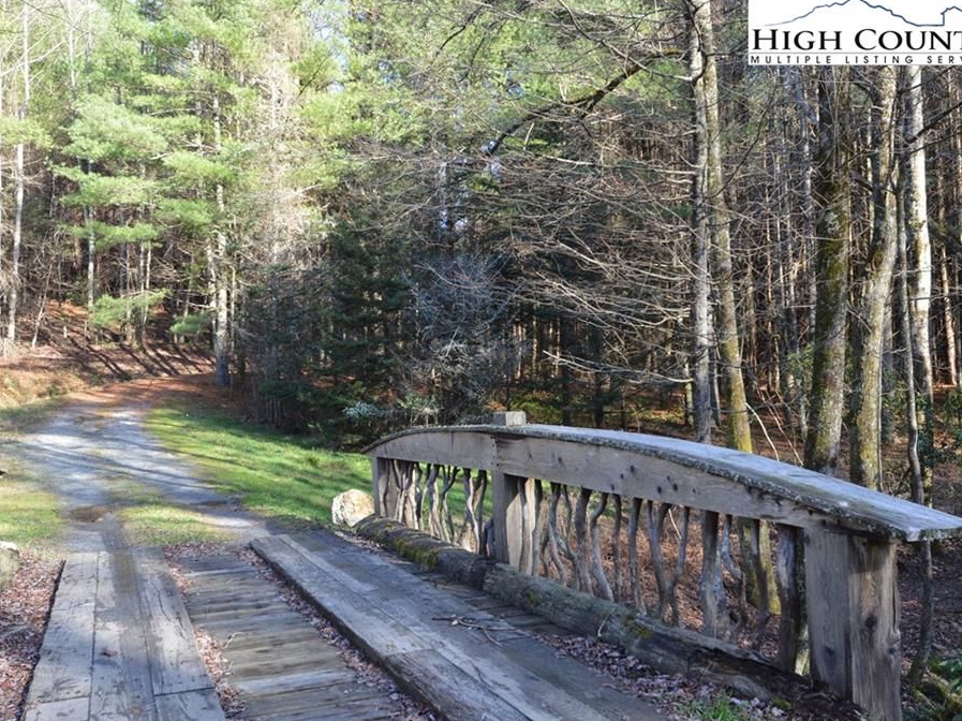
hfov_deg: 53.2
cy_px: 362
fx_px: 960
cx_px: 473
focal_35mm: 35
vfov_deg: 41.2
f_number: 5.6
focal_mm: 21
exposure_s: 1/125
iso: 400
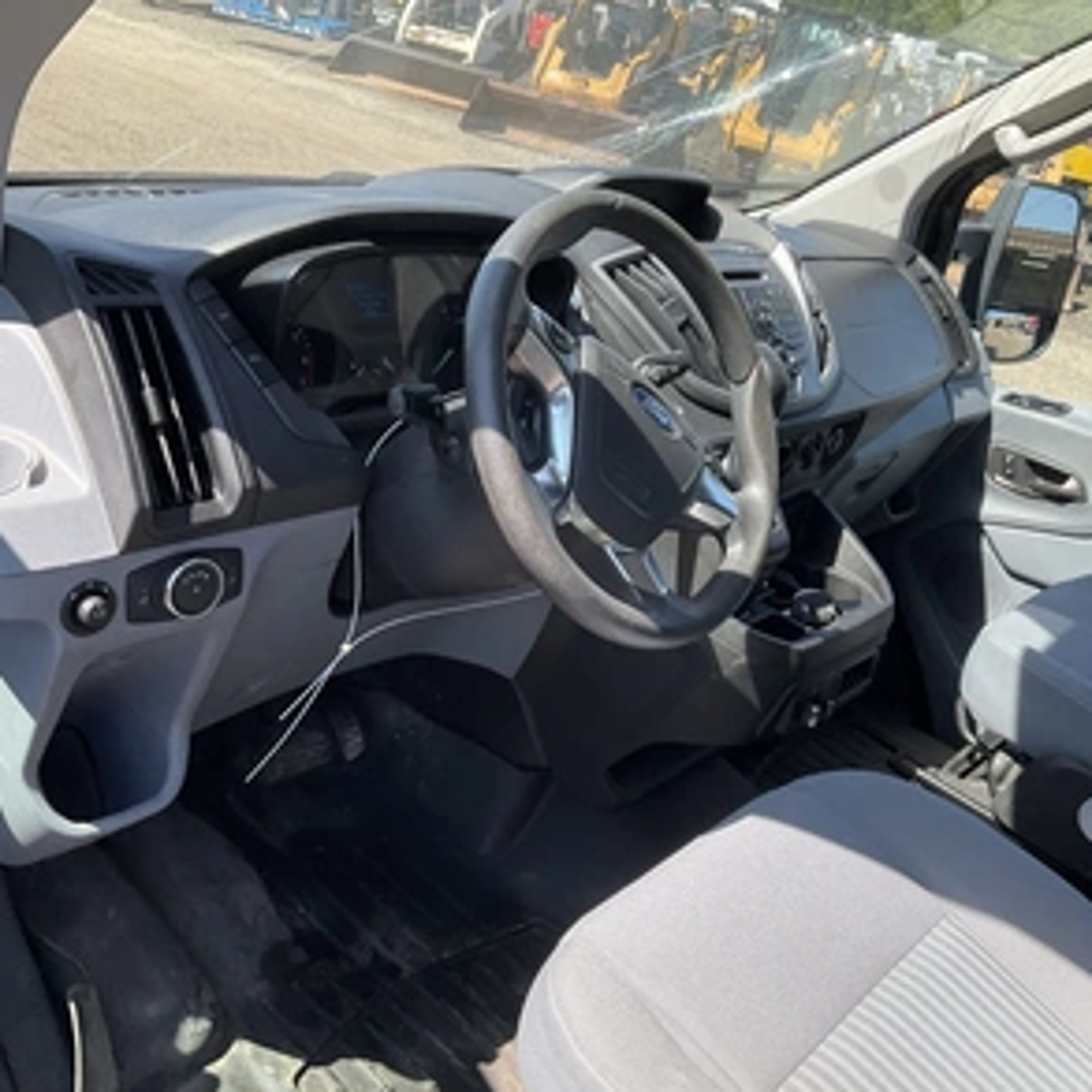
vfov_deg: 47.2
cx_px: 626
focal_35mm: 35
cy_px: 540
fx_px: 1249
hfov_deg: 47.1
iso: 25
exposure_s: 1/446
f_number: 1.8
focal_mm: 3
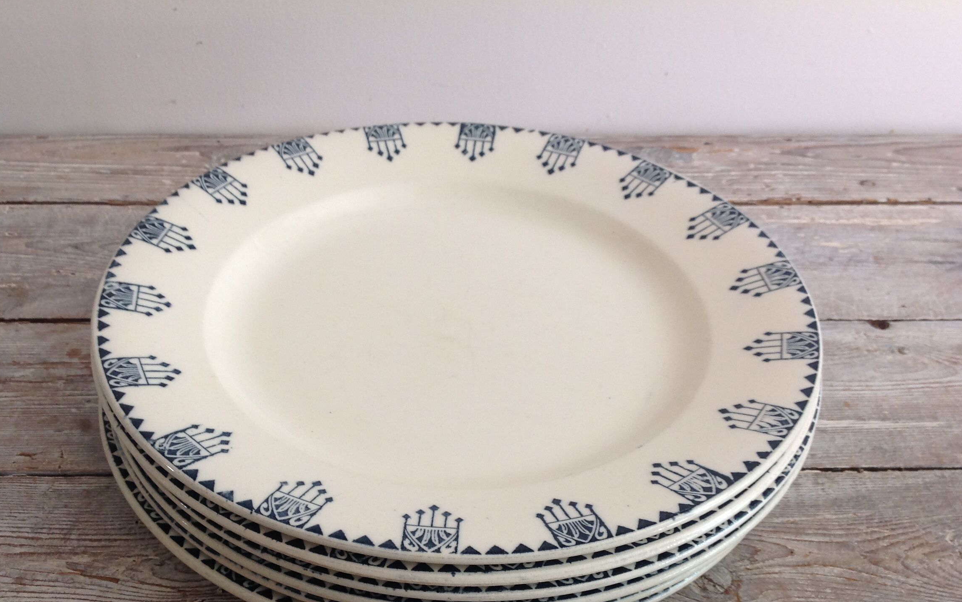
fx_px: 1101
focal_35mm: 42
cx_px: 434
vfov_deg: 30.3
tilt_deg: -41.7
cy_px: 407
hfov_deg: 47.1
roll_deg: -1.1
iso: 50
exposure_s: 1/17
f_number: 2.4
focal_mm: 4.28
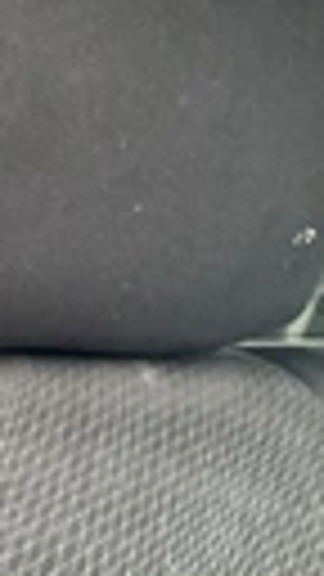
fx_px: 1451
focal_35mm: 95
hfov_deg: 12.6
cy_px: 274
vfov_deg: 22.5
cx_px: -14
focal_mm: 3
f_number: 1.8
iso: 100
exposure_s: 1/60
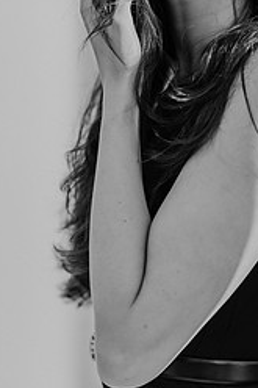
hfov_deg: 8.9
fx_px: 1658
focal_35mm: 154
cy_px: 103
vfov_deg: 13.3
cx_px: 160
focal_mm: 85
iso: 200
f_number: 2
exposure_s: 1/200
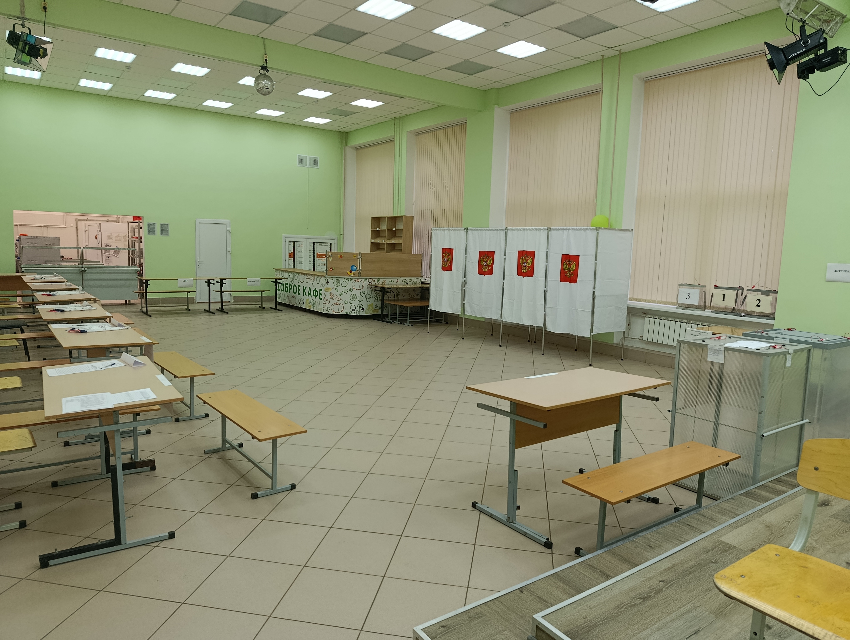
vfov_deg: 59.0
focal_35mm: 23
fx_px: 566
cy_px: 320
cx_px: 425
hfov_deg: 73.8
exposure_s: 1/100
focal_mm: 6.11
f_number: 1.65
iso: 195
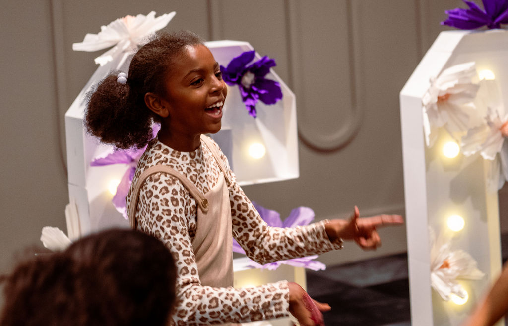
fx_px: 1576
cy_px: 69
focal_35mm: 113
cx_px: 309
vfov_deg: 11.8
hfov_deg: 18.3
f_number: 2.8
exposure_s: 1/100
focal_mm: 70
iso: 1600
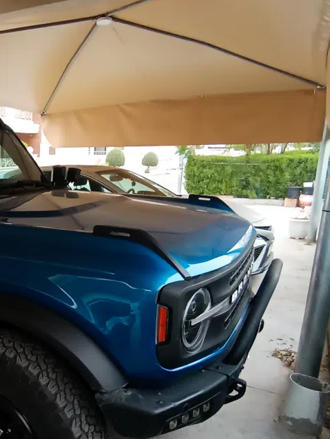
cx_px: 17
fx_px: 432
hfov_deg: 38.2
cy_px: 261
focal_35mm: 34
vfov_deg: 53.6
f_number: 2.2
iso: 656
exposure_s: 1/33.3
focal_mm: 1.65
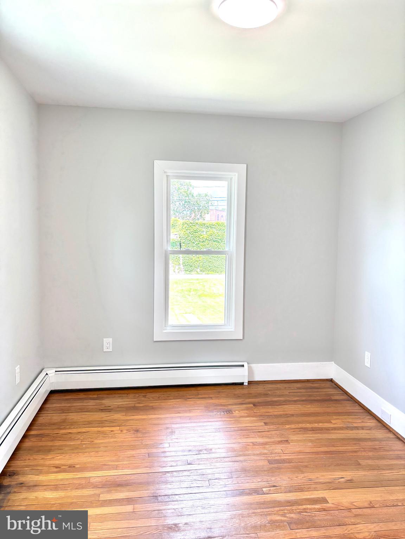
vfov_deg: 67.3
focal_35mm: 26
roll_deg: -1.0
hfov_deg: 53.1
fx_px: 406
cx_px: 202
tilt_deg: -5.1
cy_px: 270
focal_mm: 5.96
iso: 64
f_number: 1.6
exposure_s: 1/143
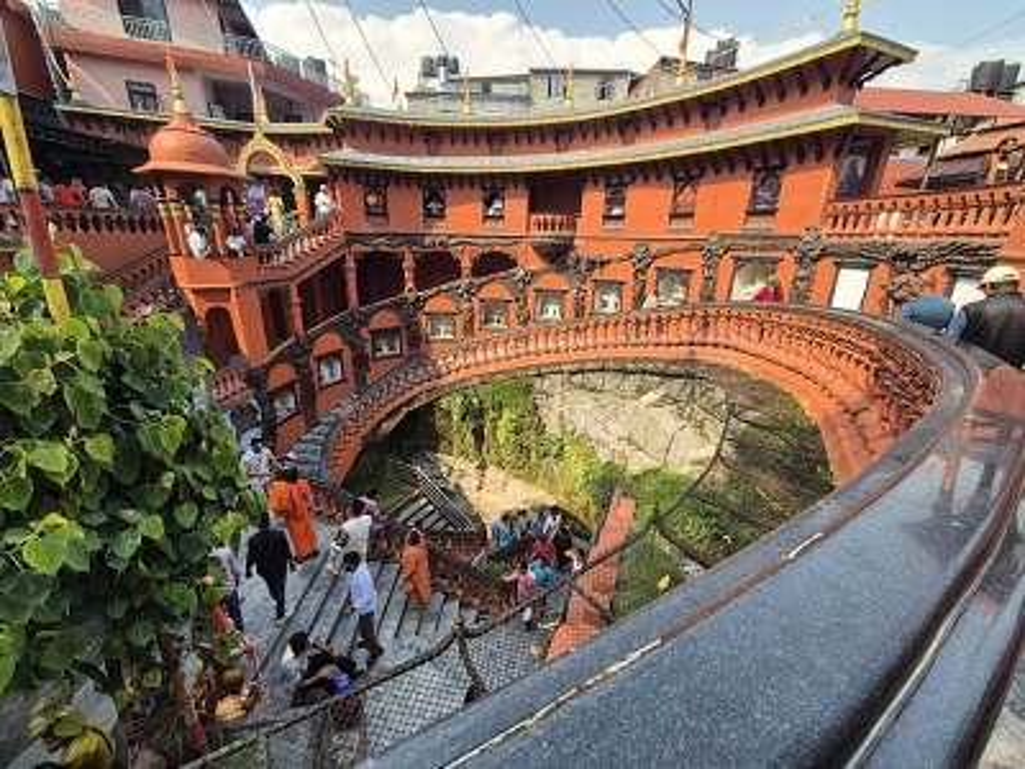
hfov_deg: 106.2
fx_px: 385
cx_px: 512
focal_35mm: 13
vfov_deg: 89.9
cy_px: 384
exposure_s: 1/938
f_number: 2.2
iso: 50
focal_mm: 2.2
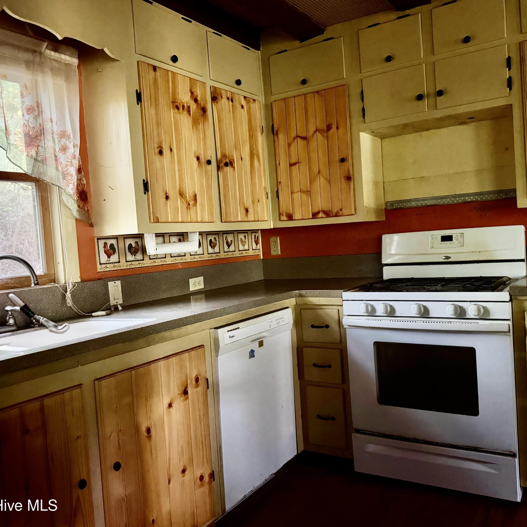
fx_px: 500
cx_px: 303
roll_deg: +4.4
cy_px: 260
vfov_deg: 55.6
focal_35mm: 29
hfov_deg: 55.4
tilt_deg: -2.7
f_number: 1.78
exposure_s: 1/30
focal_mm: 6.76
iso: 1600
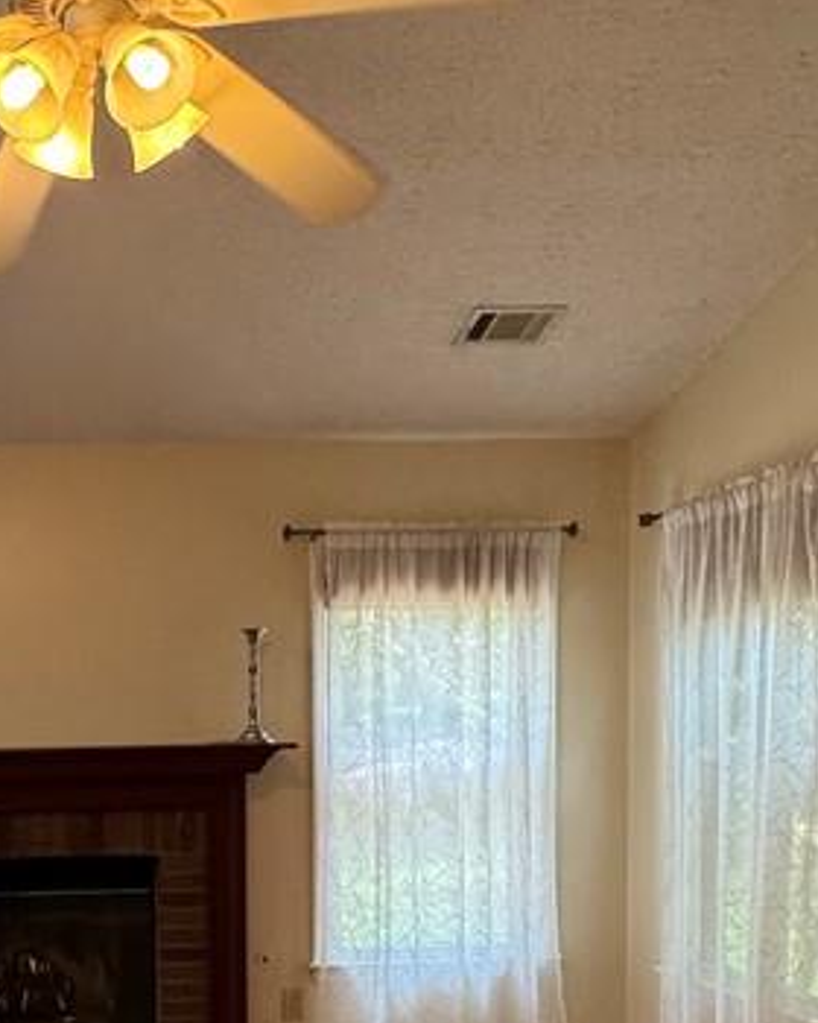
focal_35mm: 40
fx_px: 1210
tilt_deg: -3.0
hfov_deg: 34.5
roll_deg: +1.1
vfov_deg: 44.0
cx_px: 29
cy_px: 789
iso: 200
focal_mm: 2.22
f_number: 2.2
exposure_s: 1/120
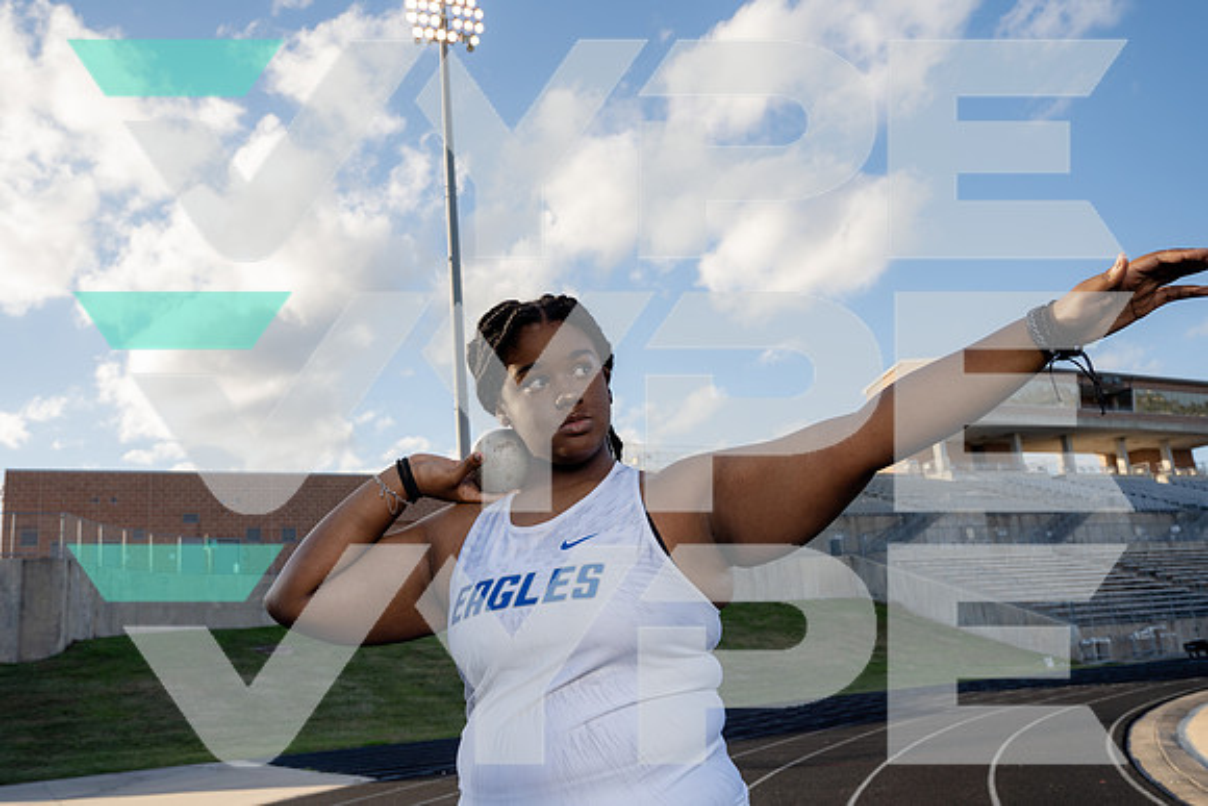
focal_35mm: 33
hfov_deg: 57.2
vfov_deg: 40.0
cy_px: 403
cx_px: 604
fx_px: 1108
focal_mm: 33
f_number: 8
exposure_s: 1/250
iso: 200
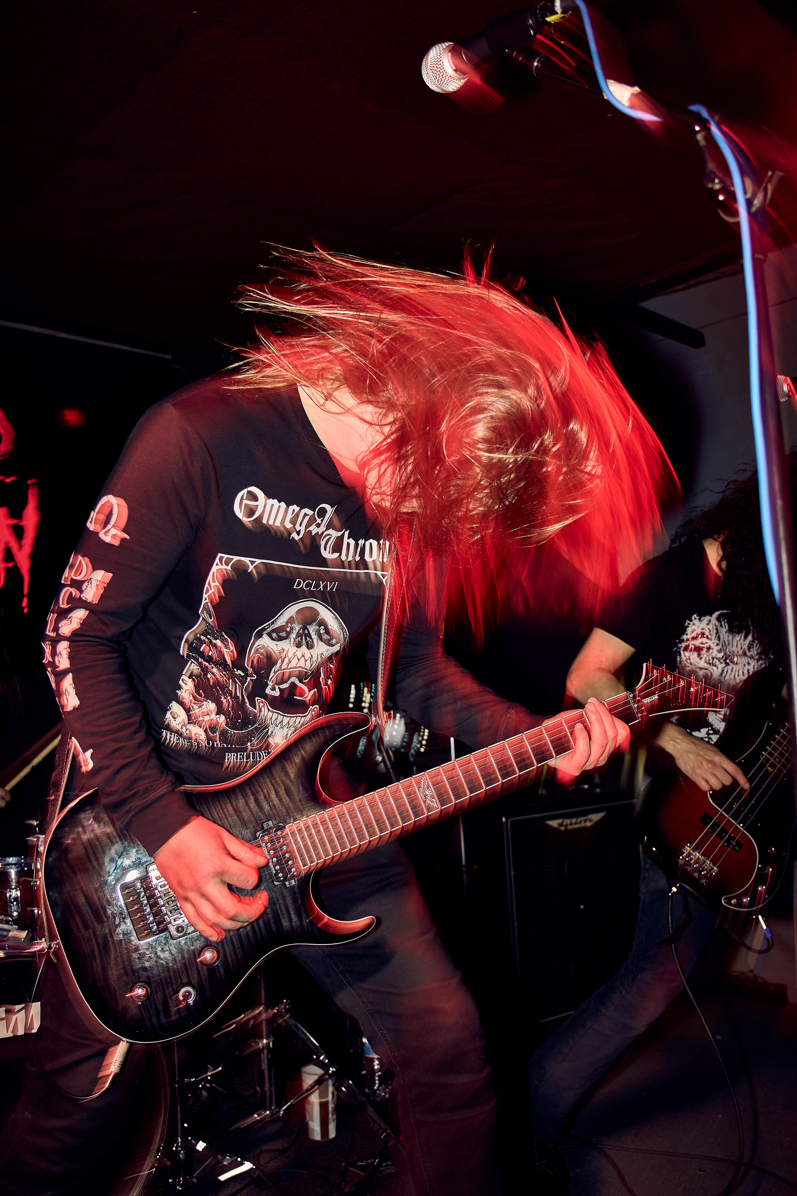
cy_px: 598
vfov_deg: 59.7
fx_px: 1041
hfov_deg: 41.9
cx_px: 398
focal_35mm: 31
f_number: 2.8
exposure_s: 1/20
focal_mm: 20.9
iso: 160
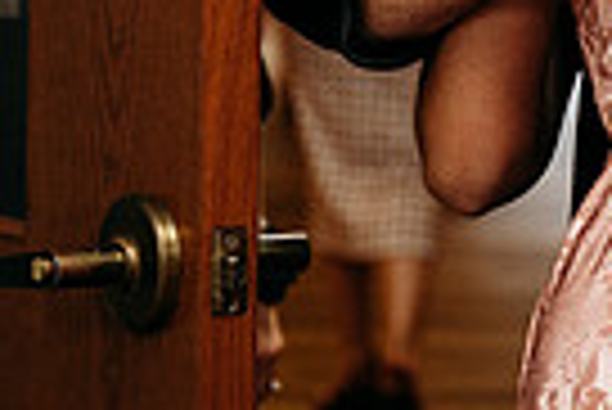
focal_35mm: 298
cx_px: 868
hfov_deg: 6.8
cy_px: -225
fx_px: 5071
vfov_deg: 4.6
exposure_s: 1/320
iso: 2000
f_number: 2.8
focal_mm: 70
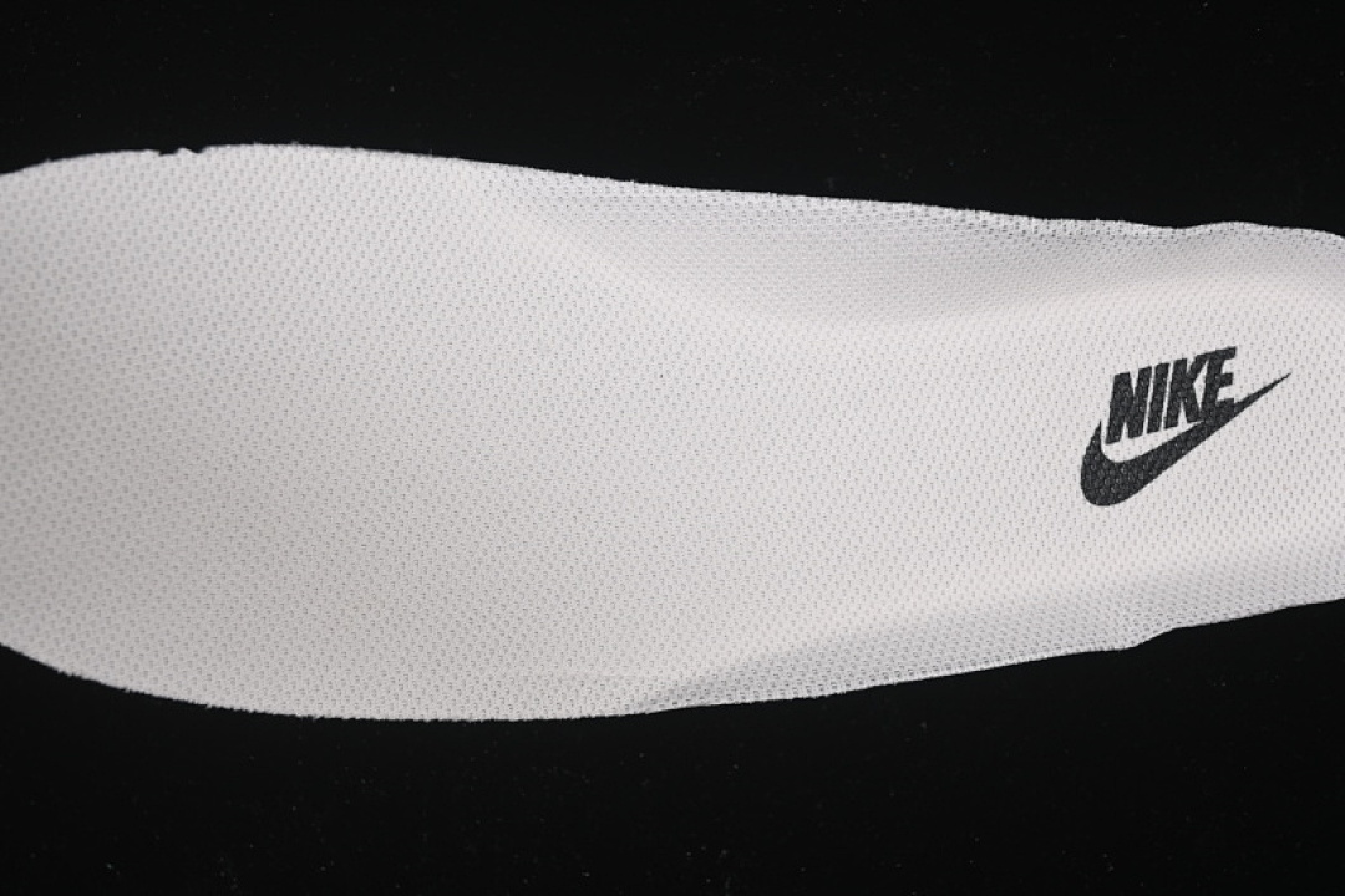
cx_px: 672
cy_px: 448
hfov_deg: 27.0
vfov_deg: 18.2
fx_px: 2802
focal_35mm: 75
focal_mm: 50
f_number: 7.1
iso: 160
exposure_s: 1/100
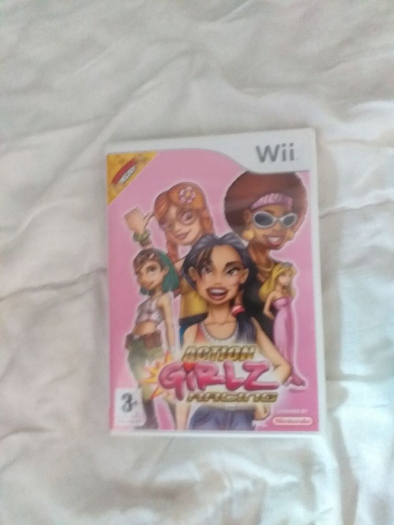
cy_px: 262
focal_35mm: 26
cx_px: 197
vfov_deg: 67.3
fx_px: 395
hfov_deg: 53.1
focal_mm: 3.6
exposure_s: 1/17
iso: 640
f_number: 1.9
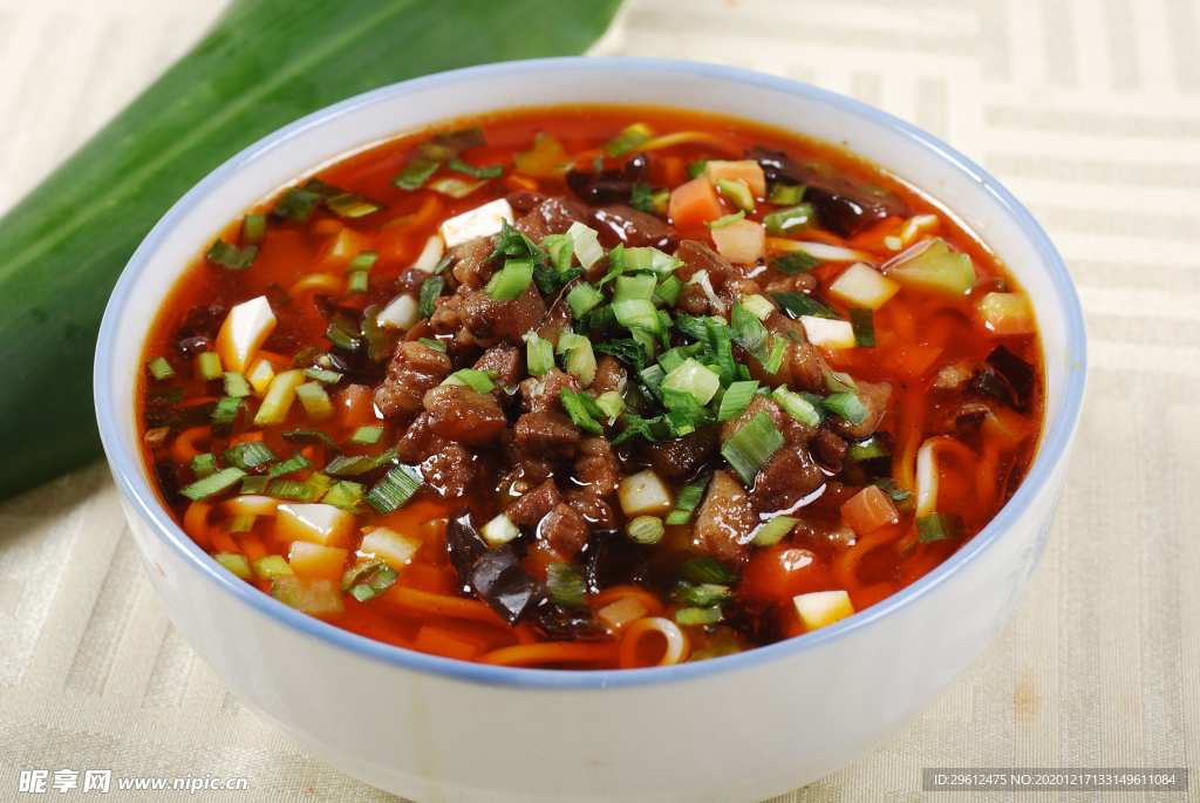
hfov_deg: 27.0
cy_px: 402
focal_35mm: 75
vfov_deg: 18.2
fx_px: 2502
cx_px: 600
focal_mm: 50
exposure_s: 1/160
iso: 100
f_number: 9
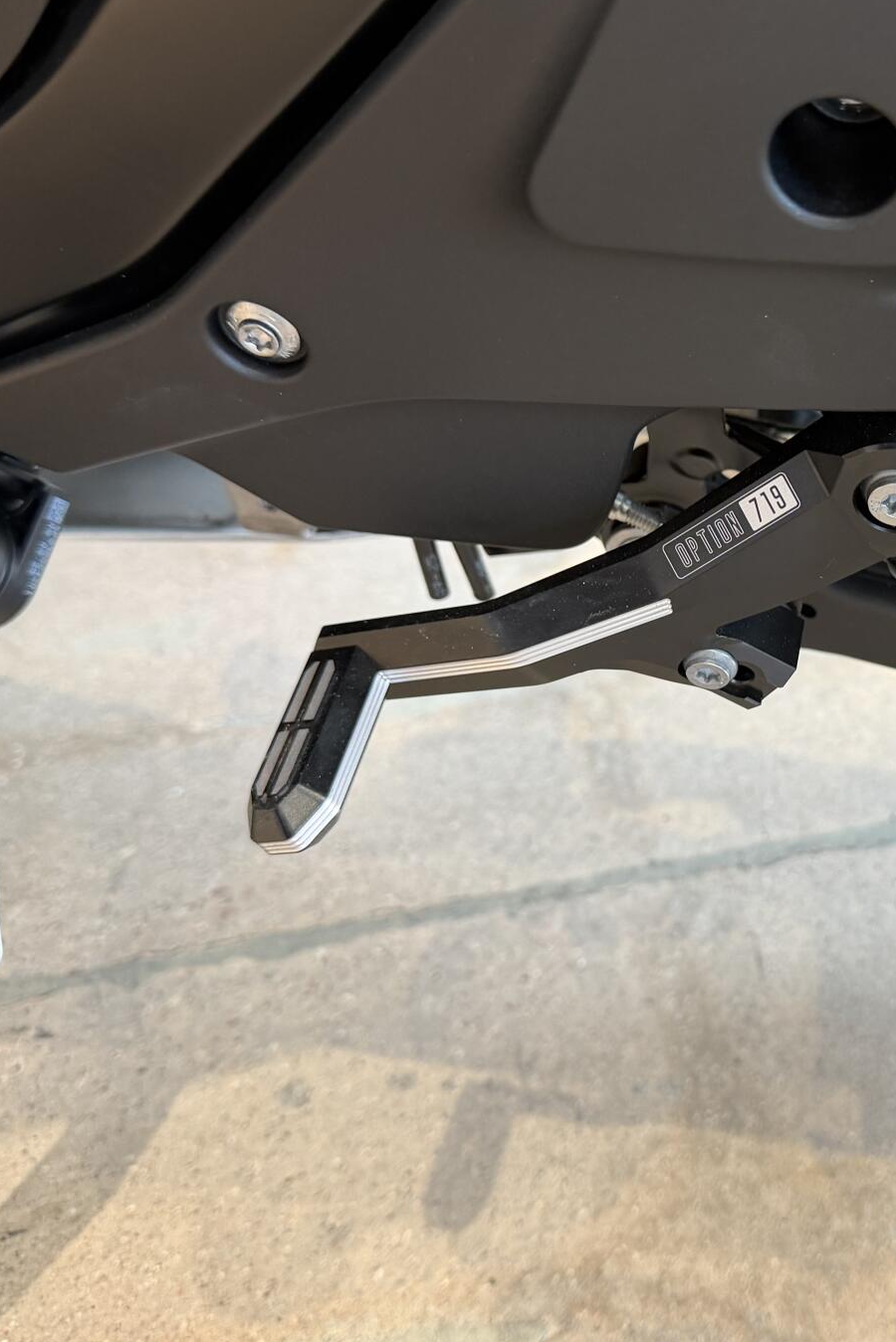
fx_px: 1381
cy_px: 642
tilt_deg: -36.6
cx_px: 784
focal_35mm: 37
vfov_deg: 51.9
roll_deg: -1.8
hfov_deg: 34.2
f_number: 1.78
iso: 250
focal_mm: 6.76
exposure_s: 1/60
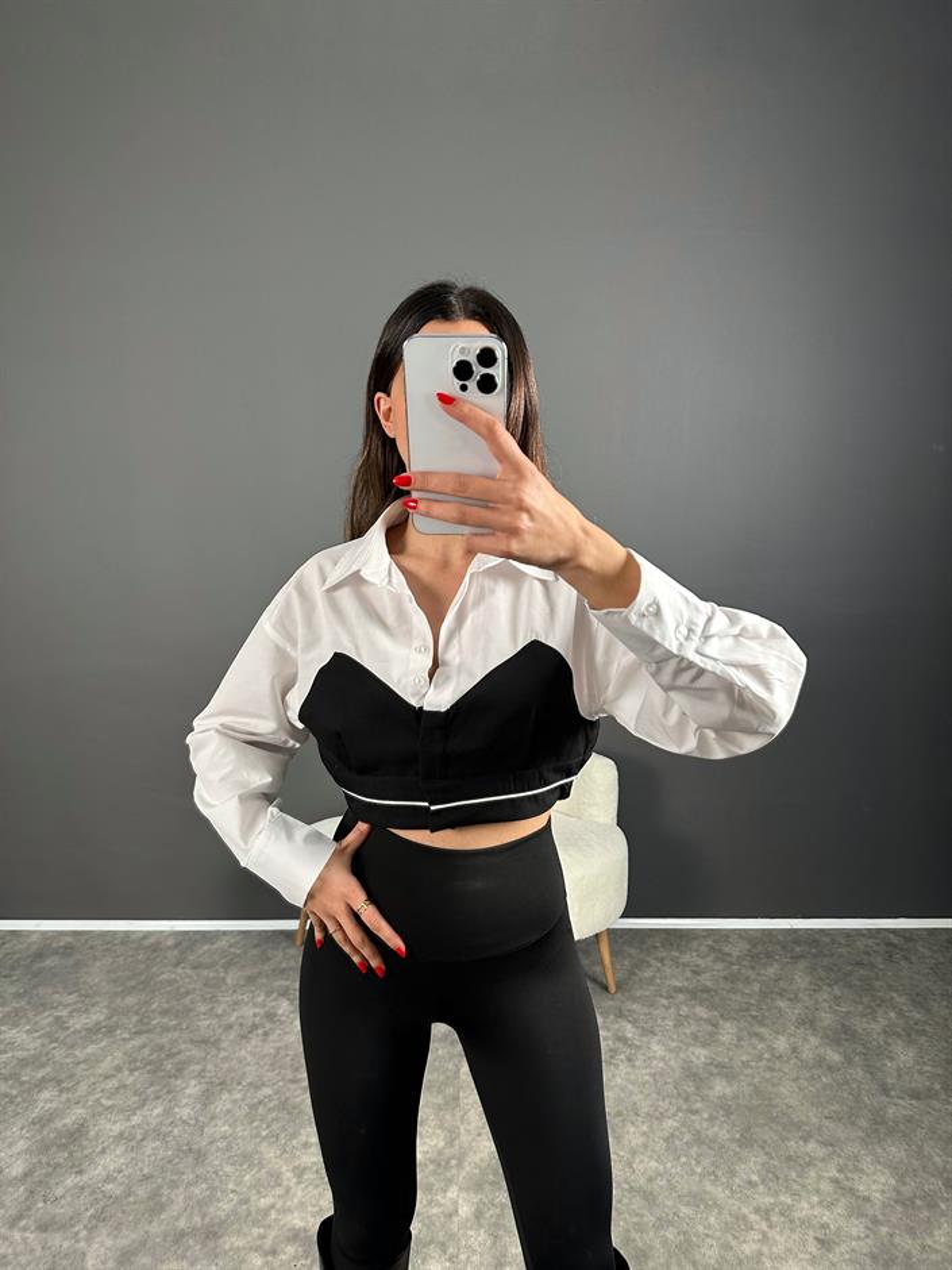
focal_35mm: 24
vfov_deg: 71.6
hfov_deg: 56.8
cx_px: 476
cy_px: 635
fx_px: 880
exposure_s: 1/121
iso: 200
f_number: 1.78
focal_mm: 6.86
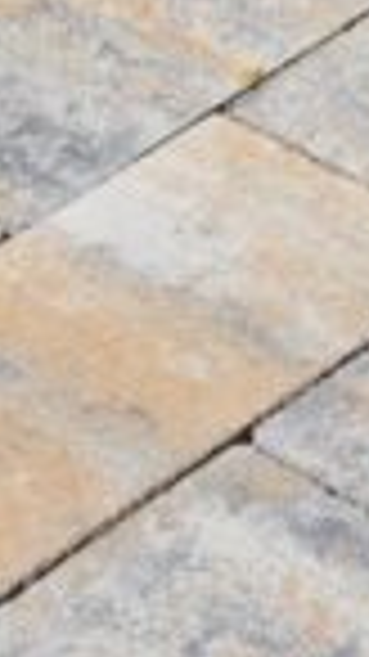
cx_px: 572
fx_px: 4017
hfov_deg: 5.2
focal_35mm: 231
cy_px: 328
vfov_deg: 9.4
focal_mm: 21
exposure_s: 1/500
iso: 200
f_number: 11
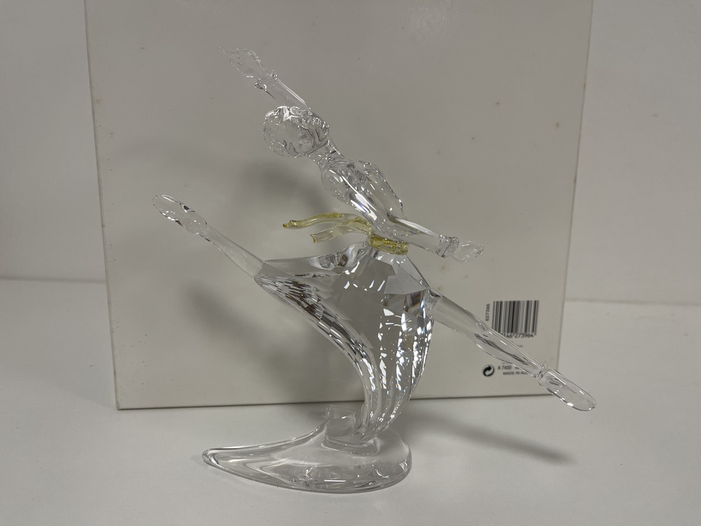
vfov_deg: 54.9
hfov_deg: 69.4
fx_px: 506
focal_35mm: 25
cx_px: 350
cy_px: 263
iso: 80
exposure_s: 1/100
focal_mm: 5.1
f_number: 1.6
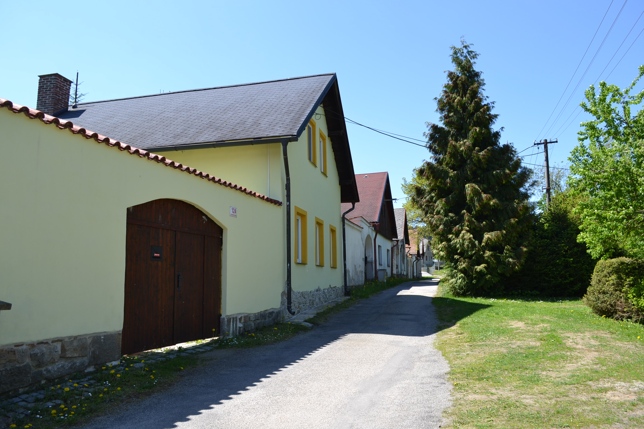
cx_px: 322
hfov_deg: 67.4
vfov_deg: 47.9
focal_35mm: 27
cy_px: 214
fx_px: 483
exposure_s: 1/160
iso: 100
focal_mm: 18
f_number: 6.3
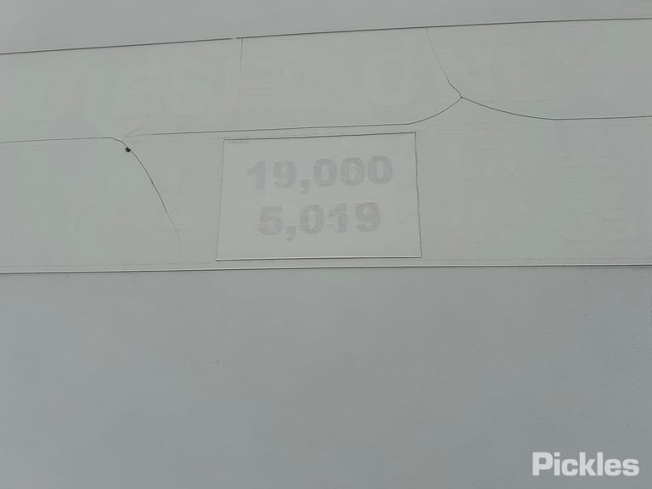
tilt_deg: +14.1
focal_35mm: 26
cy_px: 244
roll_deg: +1.3
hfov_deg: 67.3
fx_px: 490
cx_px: 326
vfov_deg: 53.1
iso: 50
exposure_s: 1/10309
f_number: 1.5
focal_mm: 5.7
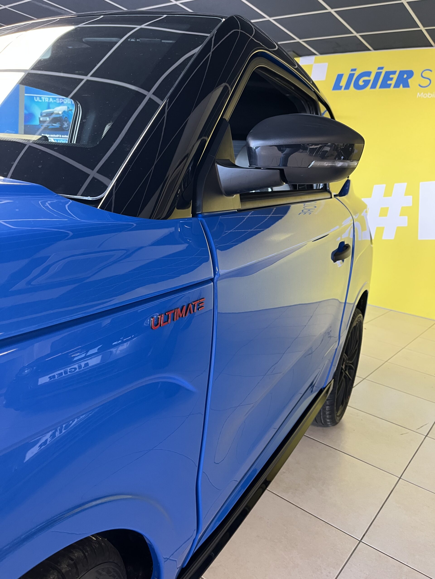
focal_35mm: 26
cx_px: 218
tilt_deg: -12.8
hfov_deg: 53.1
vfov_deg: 67.3
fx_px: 436
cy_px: 290
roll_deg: -7.0
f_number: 1.6
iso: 250
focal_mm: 5.1
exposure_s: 1/50
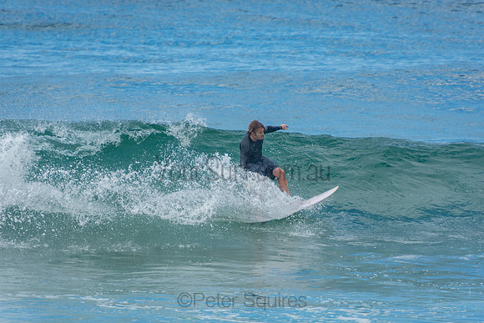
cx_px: 242
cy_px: 162
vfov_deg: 2.3
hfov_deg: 3.4
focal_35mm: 600
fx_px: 8068
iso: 250
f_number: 5.6
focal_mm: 400
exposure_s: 1/1250
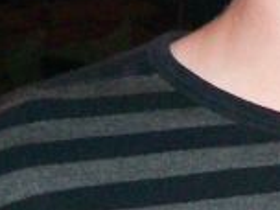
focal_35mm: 189
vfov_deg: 7.8
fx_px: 1529
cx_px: 365
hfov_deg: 10.2
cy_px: 11
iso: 140
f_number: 2.7
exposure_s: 1/64
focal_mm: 6
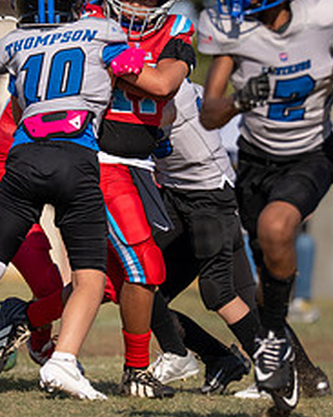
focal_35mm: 749
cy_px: 183
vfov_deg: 2.6
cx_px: 128
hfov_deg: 2.1
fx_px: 9233
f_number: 3.2
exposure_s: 1/3200
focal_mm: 200
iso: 100
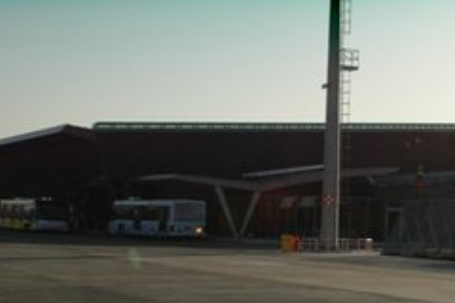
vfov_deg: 15.2
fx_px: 1137
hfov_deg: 22.5
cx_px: 317
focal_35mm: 90
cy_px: 179
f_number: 11
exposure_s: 1/500
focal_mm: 24
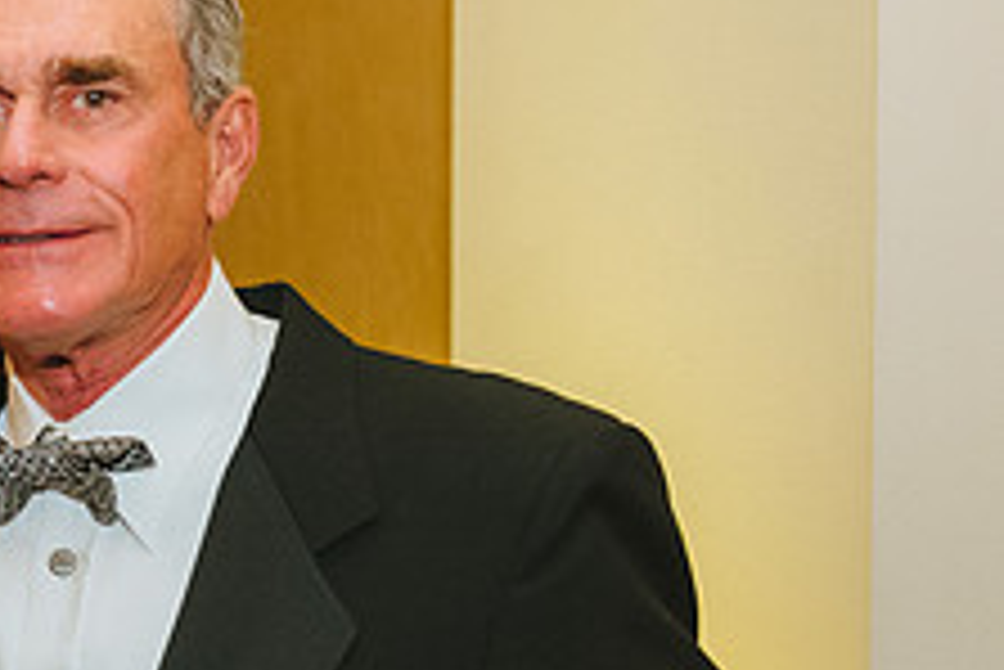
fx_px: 2763
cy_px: 497
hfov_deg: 19.1
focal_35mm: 99
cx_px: -297
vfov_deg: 13.8
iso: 3200
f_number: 4
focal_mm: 38
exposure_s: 1/125
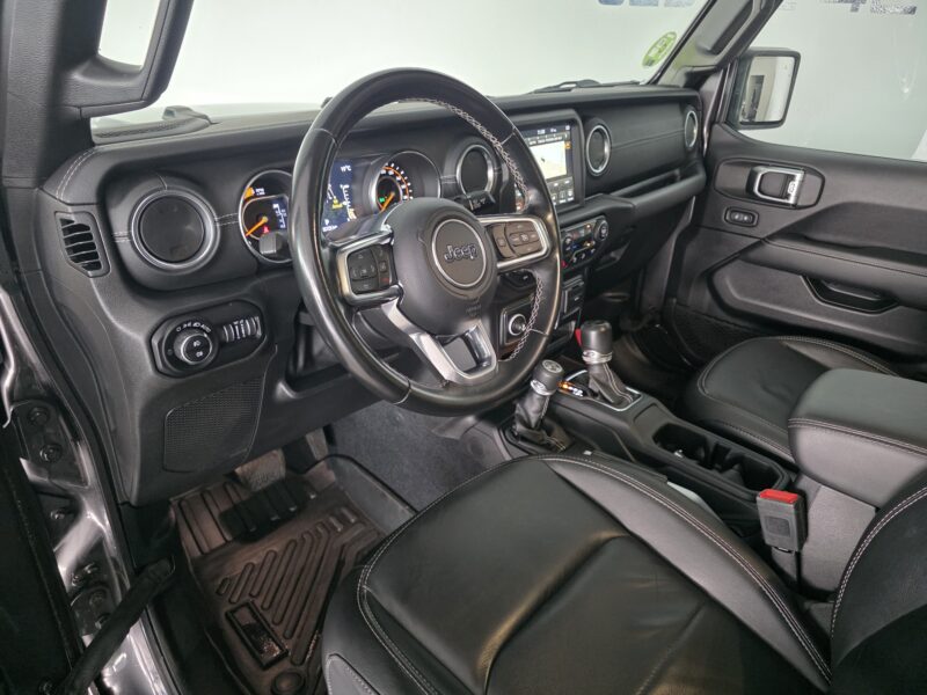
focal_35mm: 23
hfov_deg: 73.9
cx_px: 464
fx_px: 616
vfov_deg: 58.9
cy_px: 348
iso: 1000
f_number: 1.7
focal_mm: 6.3
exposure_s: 1/100
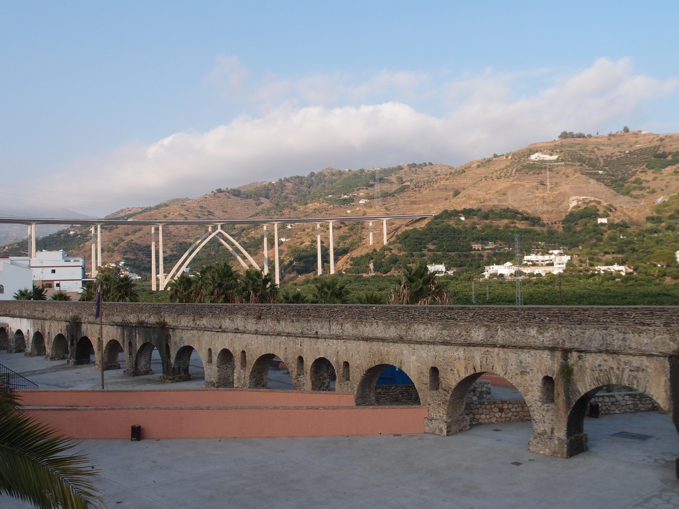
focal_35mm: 34
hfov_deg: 54.0
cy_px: 254
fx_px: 667
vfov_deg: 41.8
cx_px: 340
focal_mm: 7.41
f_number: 3.5
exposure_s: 1/640
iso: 100
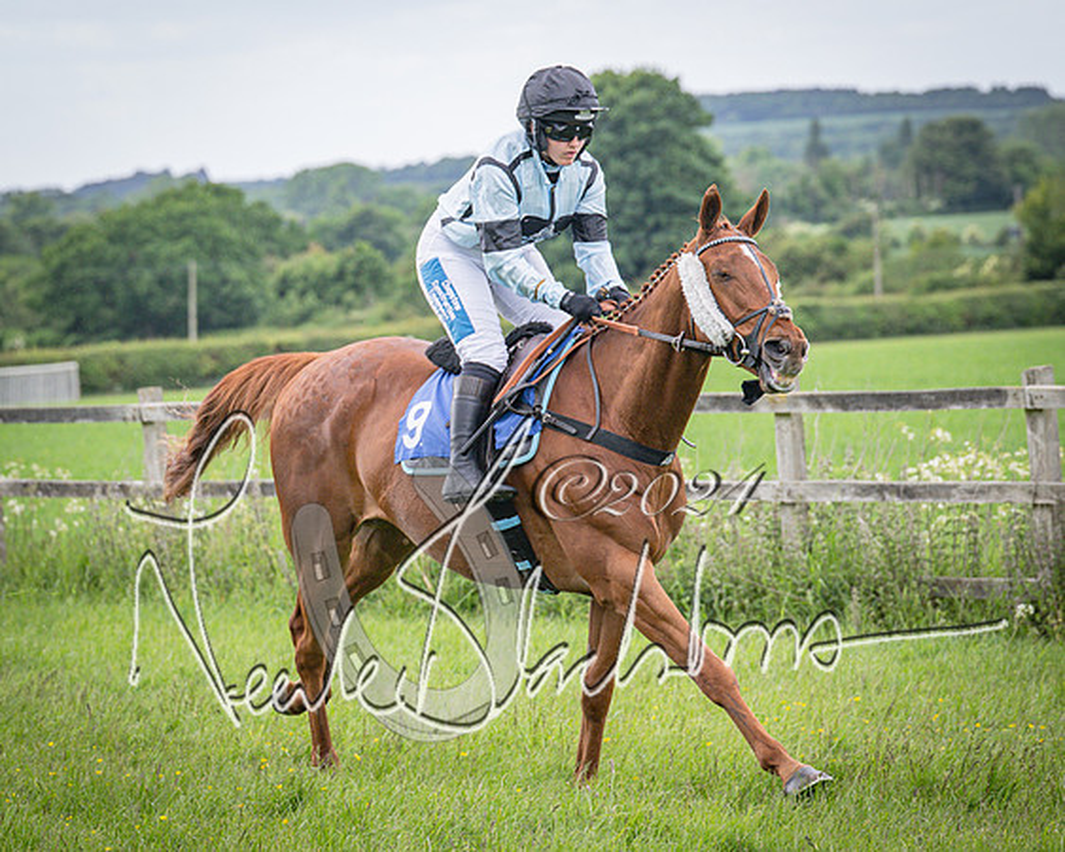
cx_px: 299
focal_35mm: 211
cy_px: 400
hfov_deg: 9.2
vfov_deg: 7.3
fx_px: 6637
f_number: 4
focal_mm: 101
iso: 400
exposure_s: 1/1600
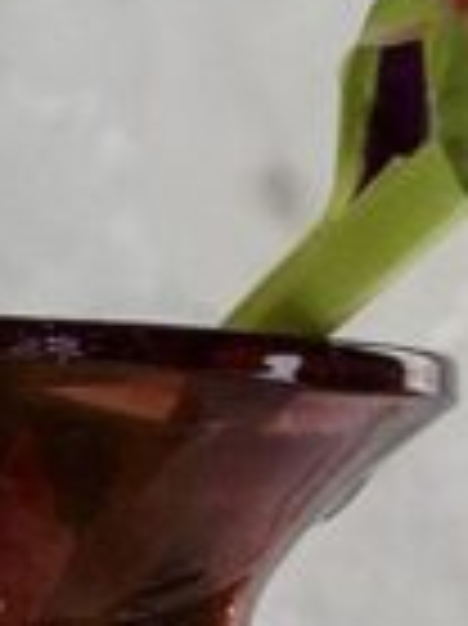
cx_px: 40
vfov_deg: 4.4
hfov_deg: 3.3
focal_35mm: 450
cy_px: 851
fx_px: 8124
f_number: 3.7
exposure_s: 1/60
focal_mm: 29
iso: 500
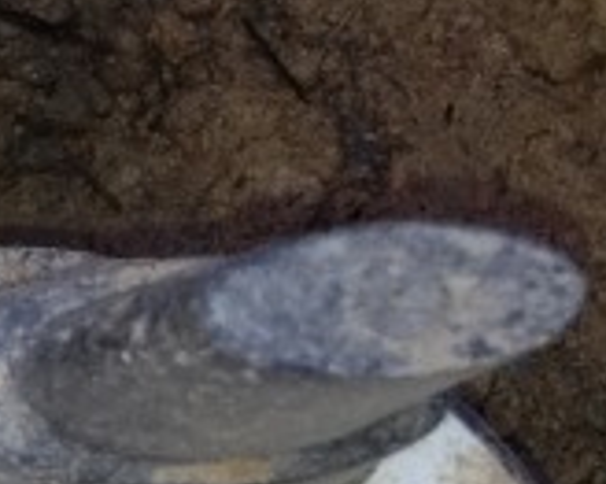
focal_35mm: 213
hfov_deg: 8.1
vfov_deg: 7.2
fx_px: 3818
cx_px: -1031
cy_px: 506
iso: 100
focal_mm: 4.28
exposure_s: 1/122
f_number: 2.4
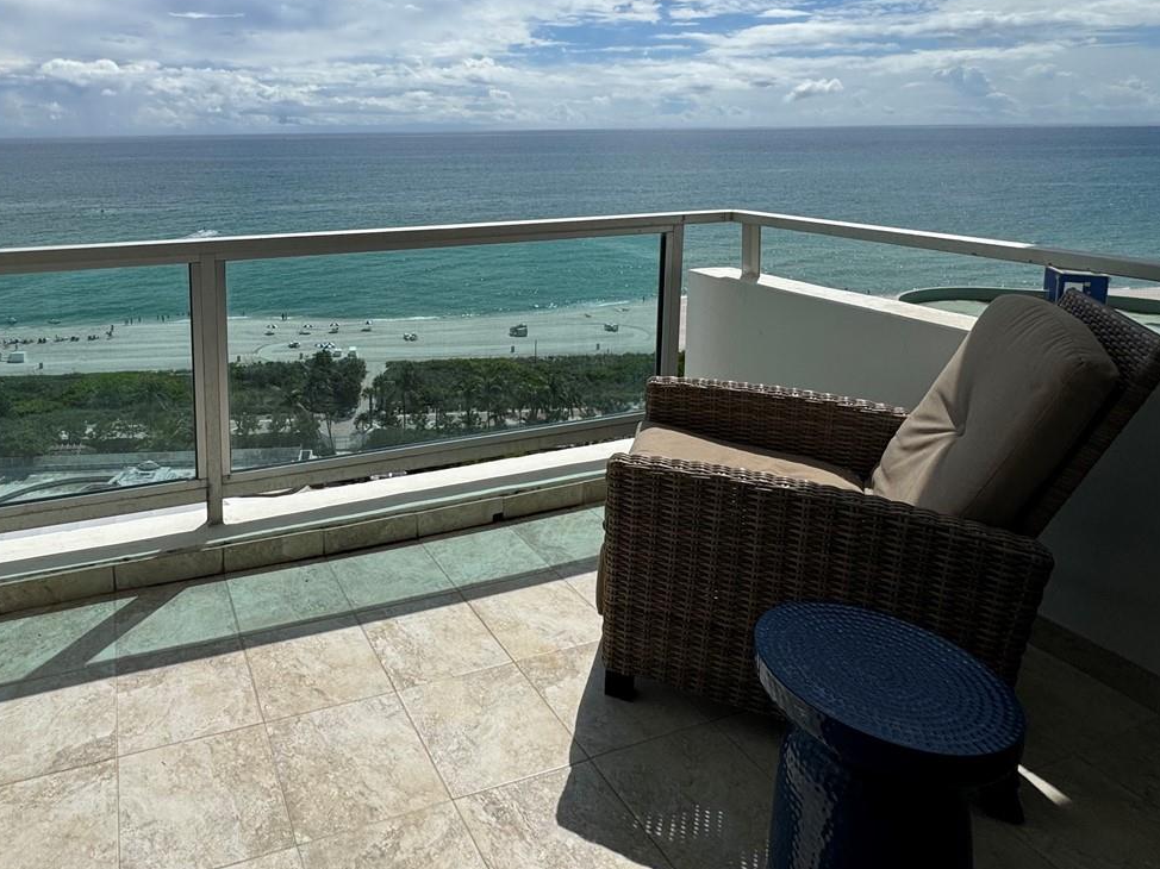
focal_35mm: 23
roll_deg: +1.1
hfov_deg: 70.8
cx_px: 348
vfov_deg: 56.1
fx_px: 771
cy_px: 220
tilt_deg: -7.0
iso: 32
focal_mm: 2.22
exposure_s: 1/4132
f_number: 2.2
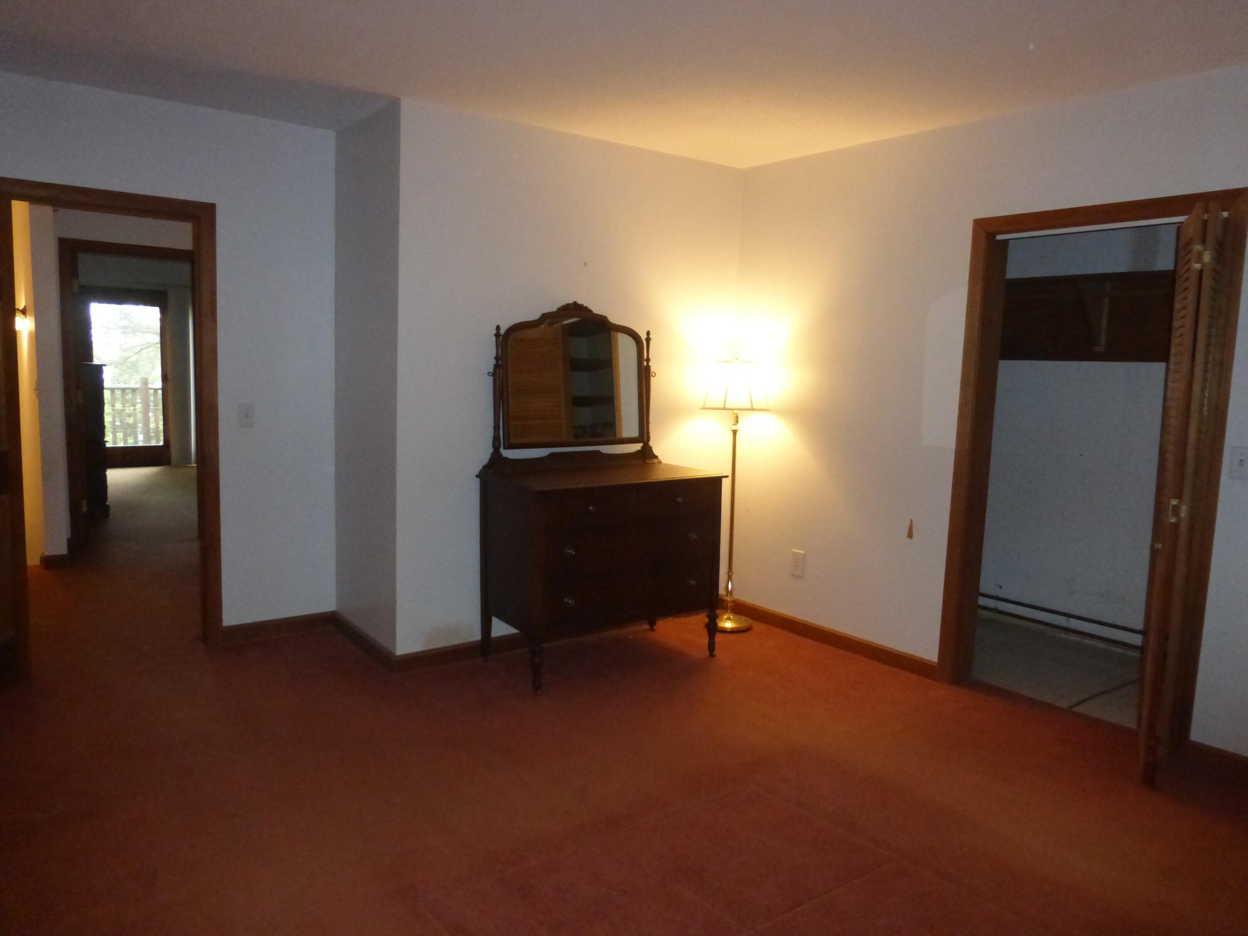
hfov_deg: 71.6
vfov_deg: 56.8
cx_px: 624
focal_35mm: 24
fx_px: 865
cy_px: 468
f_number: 3.3
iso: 800
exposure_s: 1/60
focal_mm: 4.3
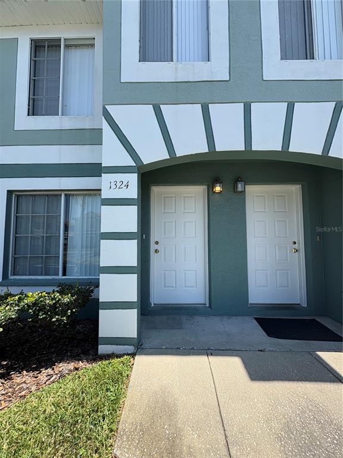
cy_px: 229
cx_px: 172
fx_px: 185
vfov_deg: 102.1
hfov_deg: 85.7
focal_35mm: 14
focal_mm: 2.22
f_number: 2.2
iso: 40
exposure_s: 1/899
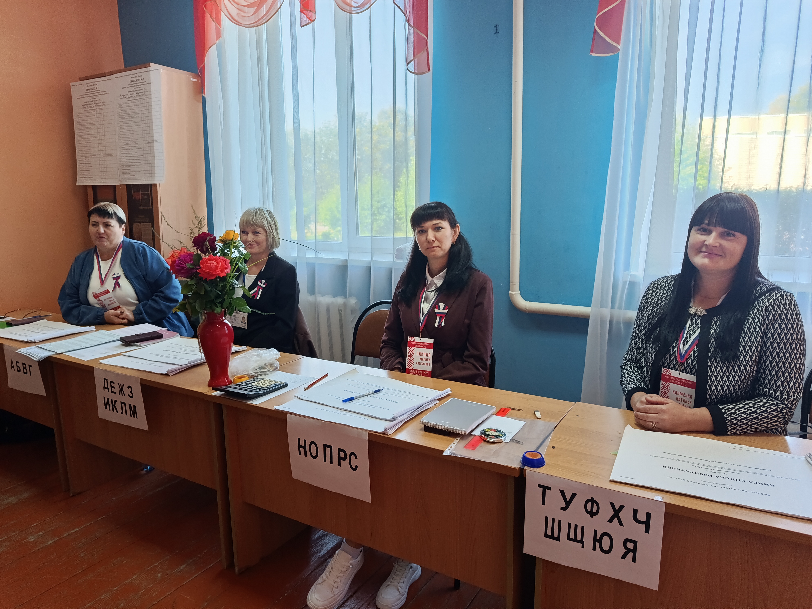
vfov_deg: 56.8
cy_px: 304
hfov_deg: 71.6
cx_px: 406
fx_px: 563
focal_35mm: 24
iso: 500
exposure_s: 1/100
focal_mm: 5.24
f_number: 1.7
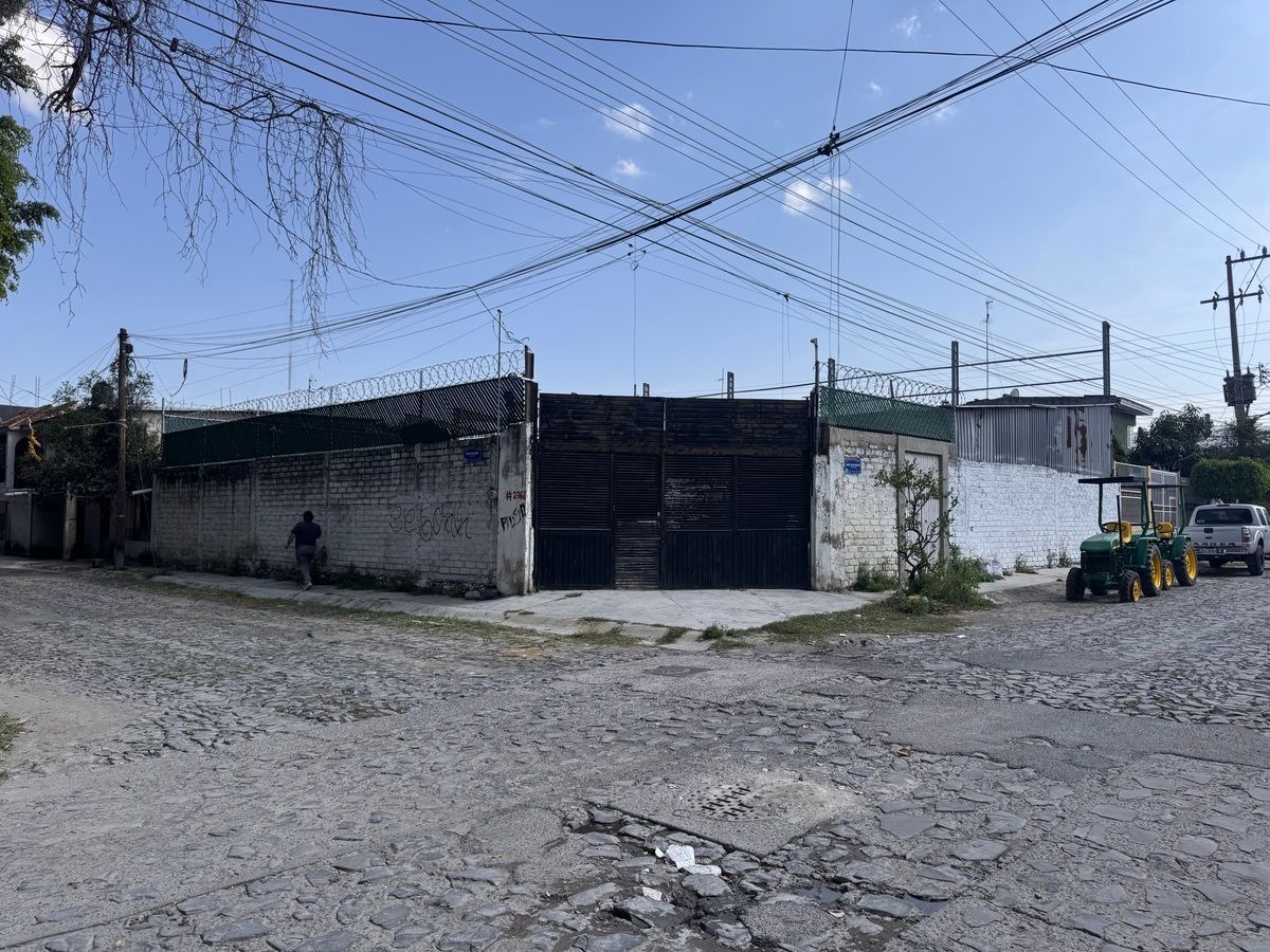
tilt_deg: +3.5
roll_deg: -0.5
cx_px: 635
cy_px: 476
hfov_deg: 71.6
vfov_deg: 56.8
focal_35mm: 24
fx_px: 881
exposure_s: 1/4950
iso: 80
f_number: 1.78
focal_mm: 6.76
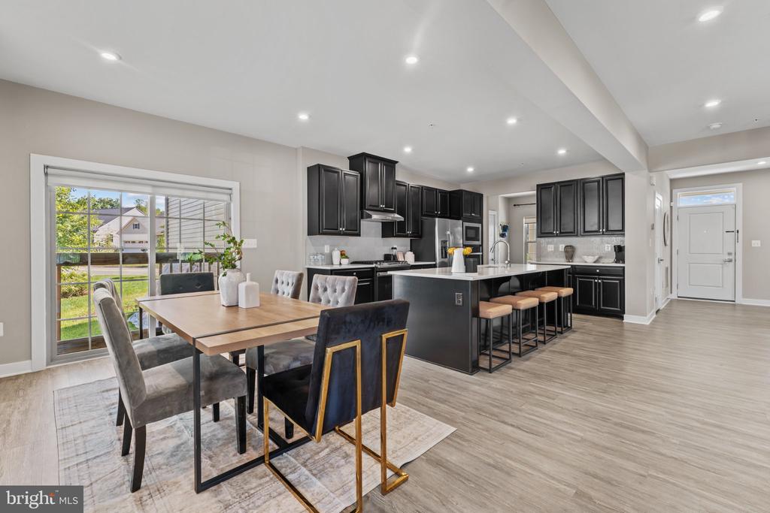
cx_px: 385
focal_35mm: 16
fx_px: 332
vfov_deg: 75.5
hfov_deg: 98.5
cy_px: 256
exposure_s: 1.3
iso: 100
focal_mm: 15.5
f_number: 8
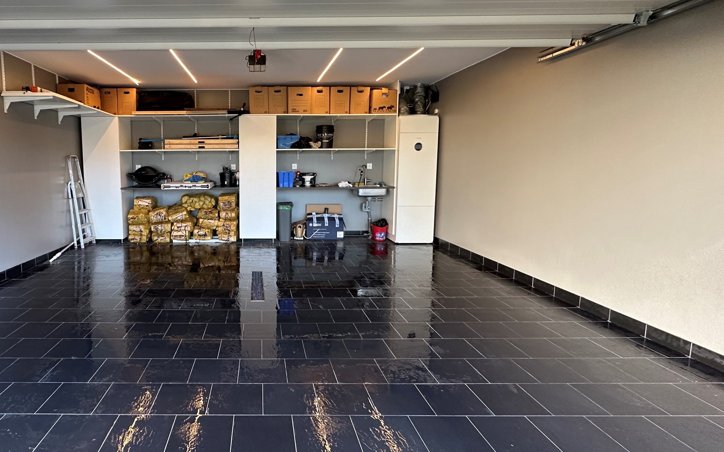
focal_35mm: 20
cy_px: 206
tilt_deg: -7.1
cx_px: 256
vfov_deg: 59.6
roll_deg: +0.2
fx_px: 395
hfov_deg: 82.8
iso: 250
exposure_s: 1/100
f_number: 2.2
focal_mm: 2.22
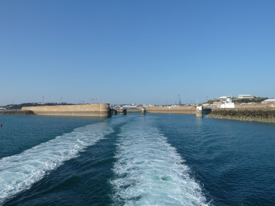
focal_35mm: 25
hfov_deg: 69.4
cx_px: 138
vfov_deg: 54.9
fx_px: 199
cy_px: 103
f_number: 5
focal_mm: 4.1
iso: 80
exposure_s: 1/400
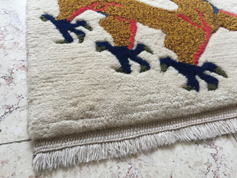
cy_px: 89
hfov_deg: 61.7
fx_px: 199
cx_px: 118
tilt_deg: -51.1
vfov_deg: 48.2
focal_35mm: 29
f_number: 2.2
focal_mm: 4.15
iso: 200
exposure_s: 1/33
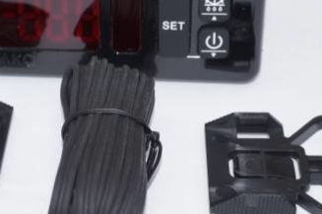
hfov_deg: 18.1
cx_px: 123
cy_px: 85
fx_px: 1008
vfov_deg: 12.1
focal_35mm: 113
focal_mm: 41
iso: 200
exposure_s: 1/100
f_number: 10
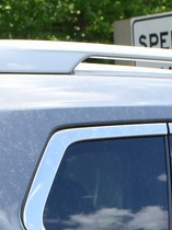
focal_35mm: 220
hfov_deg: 6.7
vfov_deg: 8.5
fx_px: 1460
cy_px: 474
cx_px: 50
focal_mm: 20
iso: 200
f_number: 6.3
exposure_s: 1/250
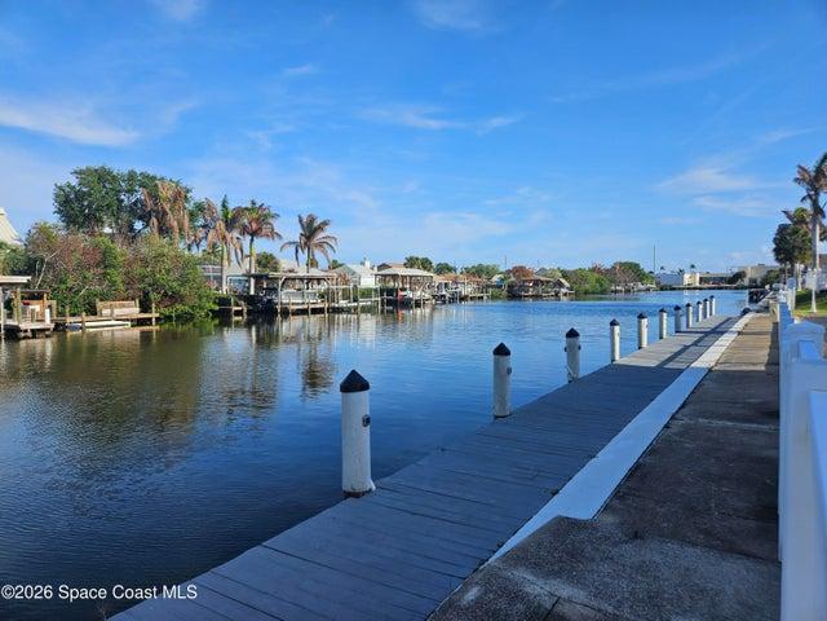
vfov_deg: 58.9
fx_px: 549
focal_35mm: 23
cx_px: 414
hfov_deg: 73.9
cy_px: 310
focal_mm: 5.4
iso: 25
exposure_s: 1/1962
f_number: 1.8
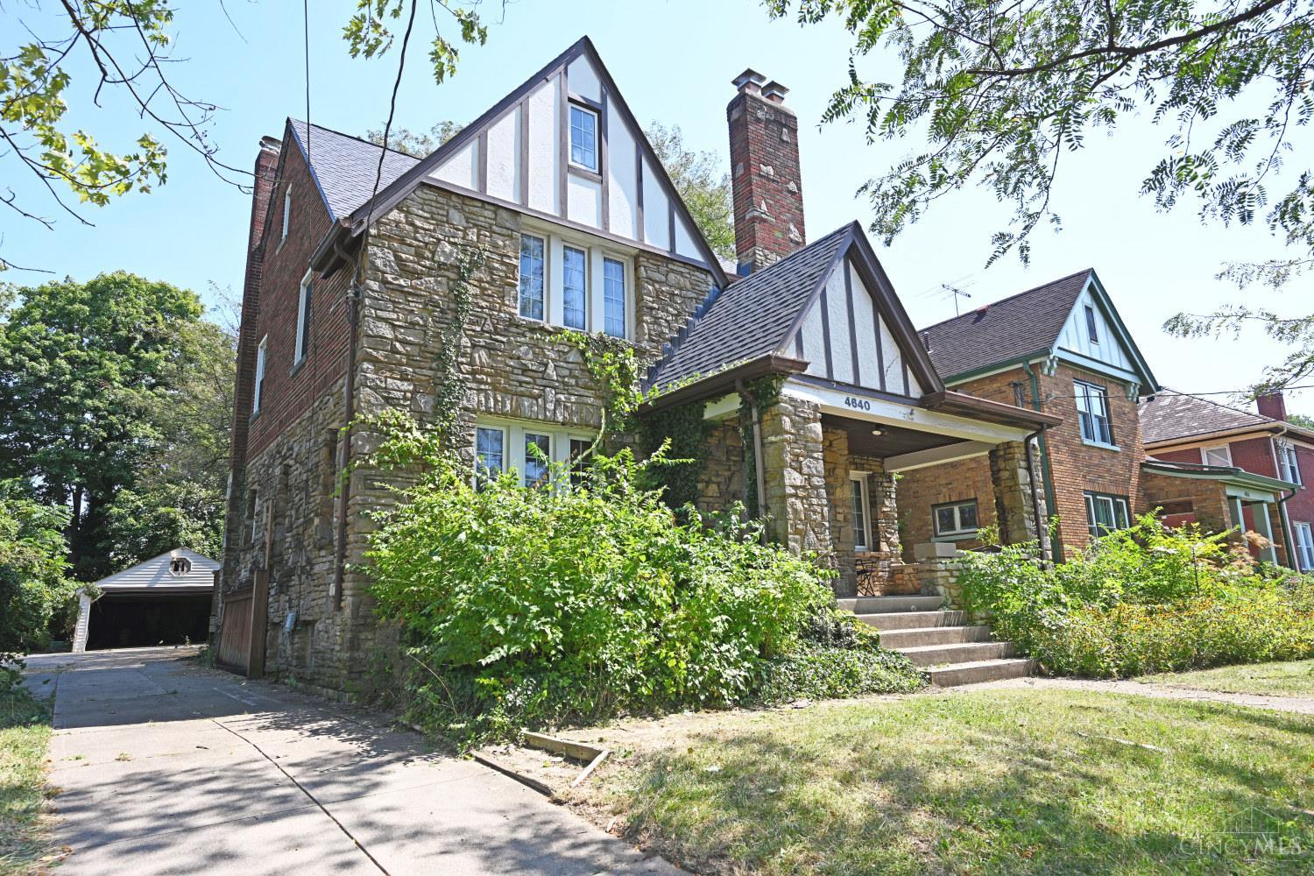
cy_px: 438
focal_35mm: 21
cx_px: 657
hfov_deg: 81.2
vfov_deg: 59.5
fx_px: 766
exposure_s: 1/160
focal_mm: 21
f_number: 7.1
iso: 100
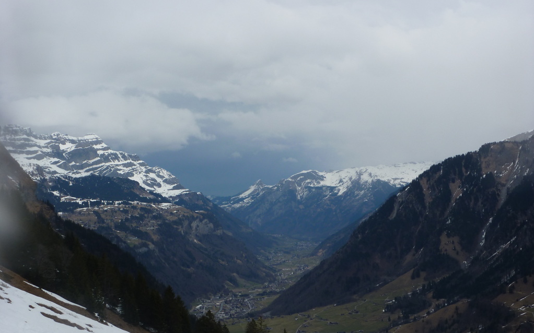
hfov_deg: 39.6
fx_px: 742
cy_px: 183
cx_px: 267
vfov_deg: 25.3
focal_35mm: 51
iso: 80
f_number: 5.6
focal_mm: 7.9
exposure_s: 1/500
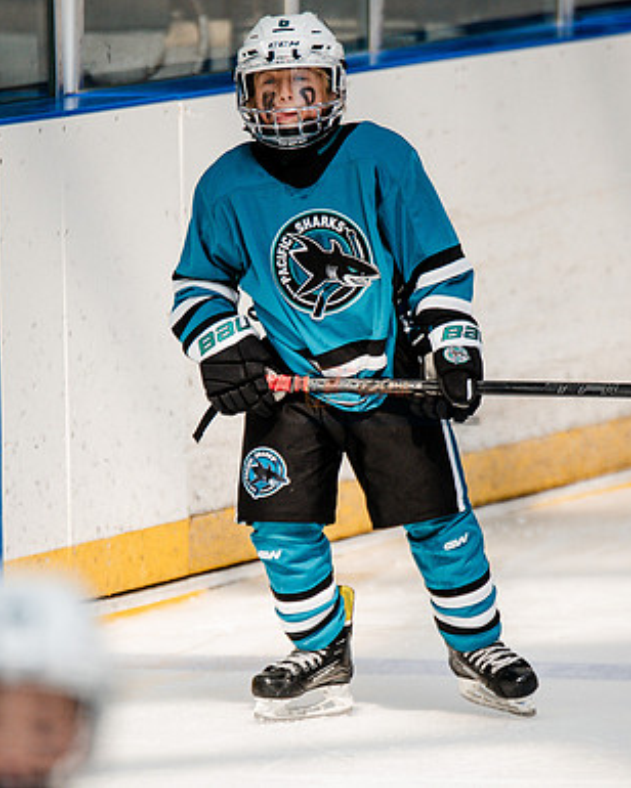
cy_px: 497
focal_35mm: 568
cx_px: 298
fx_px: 13259
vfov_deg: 3.4
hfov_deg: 2.7
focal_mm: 300
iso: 1250
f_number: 3.2
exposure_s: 1/3200
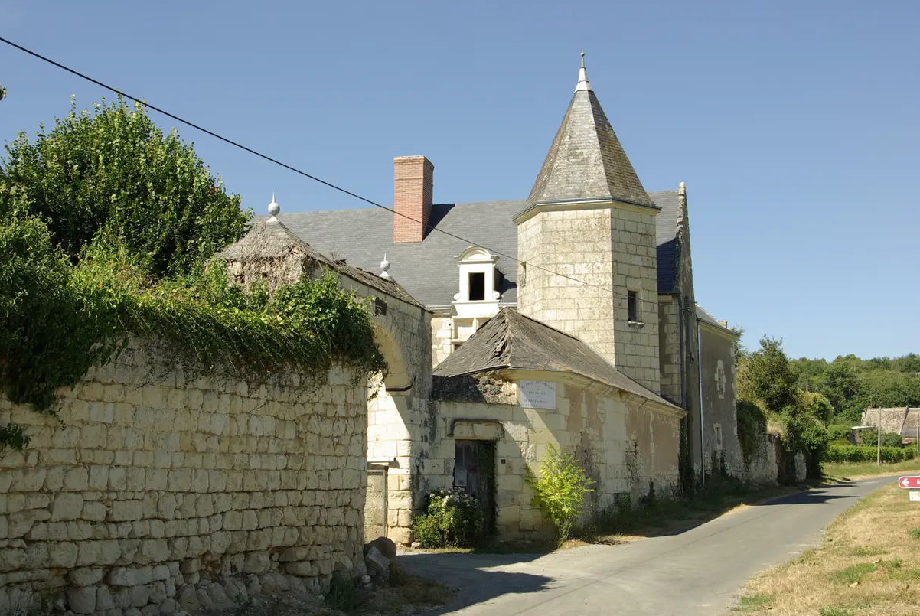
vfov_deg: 27.3
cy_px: 295
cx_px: 437
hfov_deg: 39.9
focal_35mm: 50
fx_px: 1268
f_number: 8
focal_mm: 31
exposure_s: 1/250
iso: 100
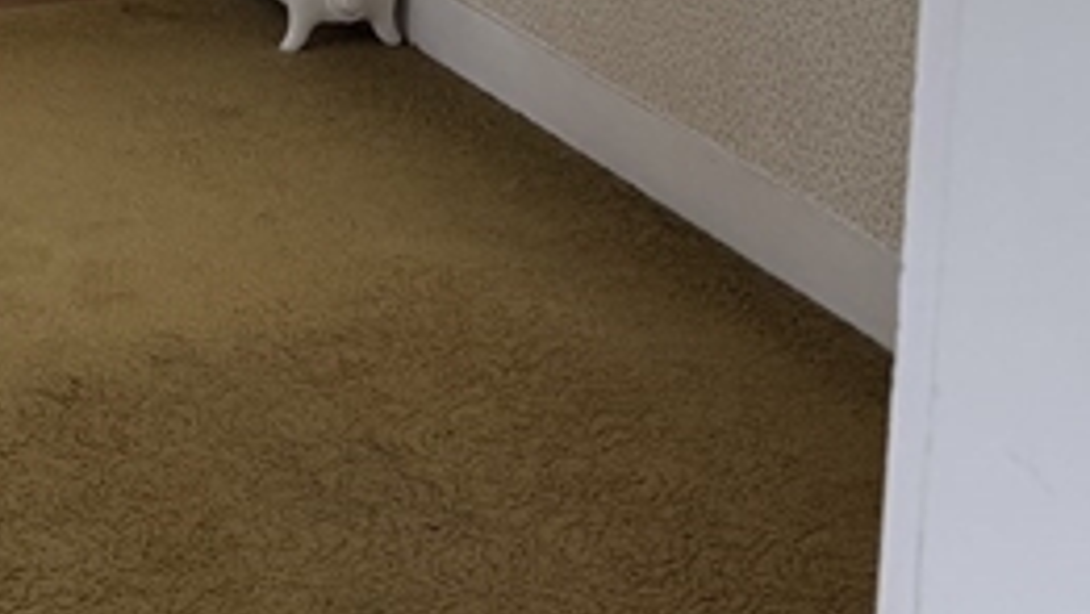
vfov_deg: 14.4
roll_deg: +0.0
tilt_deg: -10.2
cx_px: -63
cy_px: -376
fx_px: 2226
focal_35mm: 77
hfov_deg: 25.8
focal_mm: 6.76
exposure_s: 1/189
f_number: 1.78
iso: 200
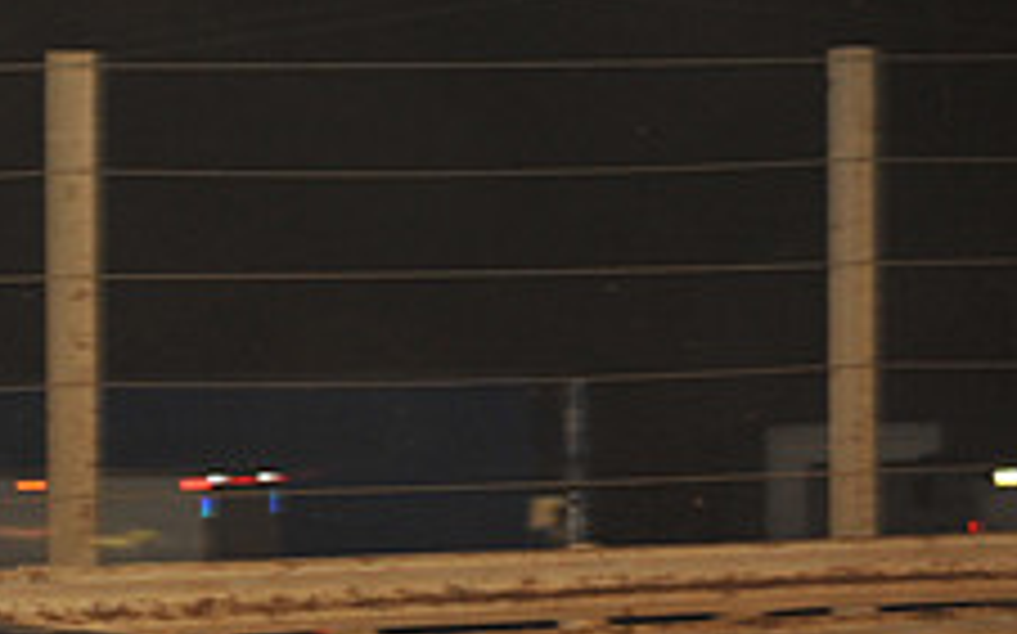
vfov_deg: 3.5
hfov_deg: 5.5
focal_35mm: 379
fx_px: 10499
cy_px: 737
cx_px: -225
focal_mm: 145
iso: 1250
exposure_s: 1/320
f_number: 6.3
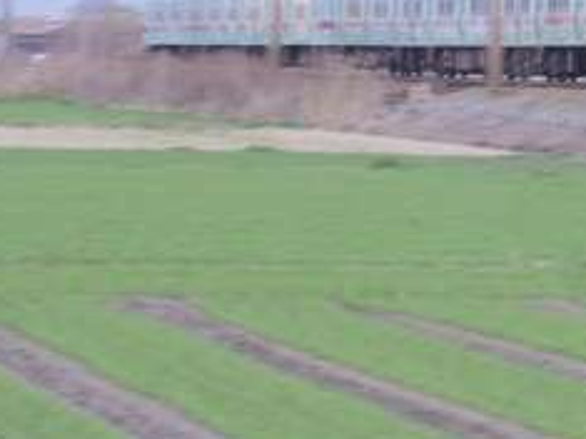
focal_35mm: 351
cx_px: 484
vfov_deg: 4.2
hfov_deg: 5.6
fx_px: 5939
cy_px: 207
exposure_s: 1/20
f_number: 22
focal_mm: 103
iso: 320
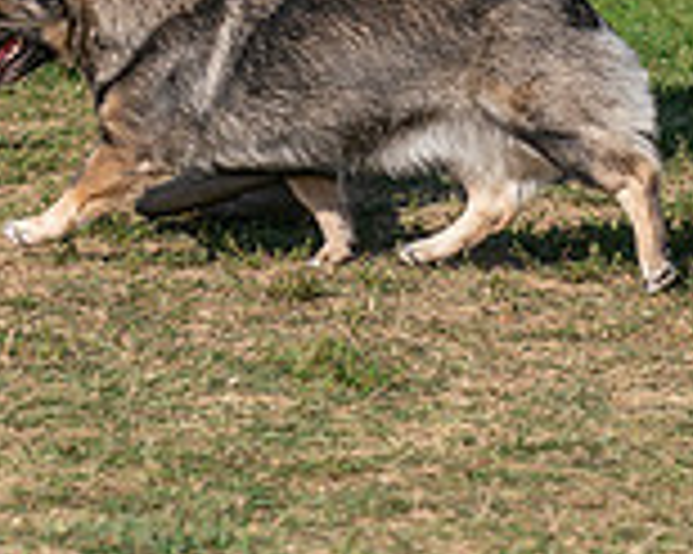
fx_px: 8793
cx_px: 214
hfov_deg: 4.5
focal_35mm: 429
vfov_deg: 3.6
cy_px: -324
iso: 100
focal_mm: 104
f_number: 4.5
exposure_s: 1/1250
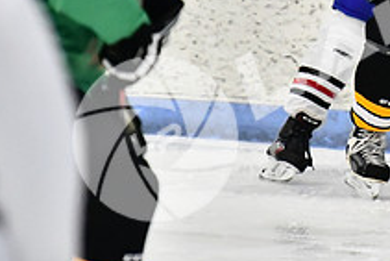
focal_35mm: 784
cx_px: 482
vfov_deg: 1.8
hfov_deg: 2.6
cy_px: -51
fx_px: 8499
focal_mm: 190
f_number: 2.8
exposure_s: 1/1600
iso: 6400
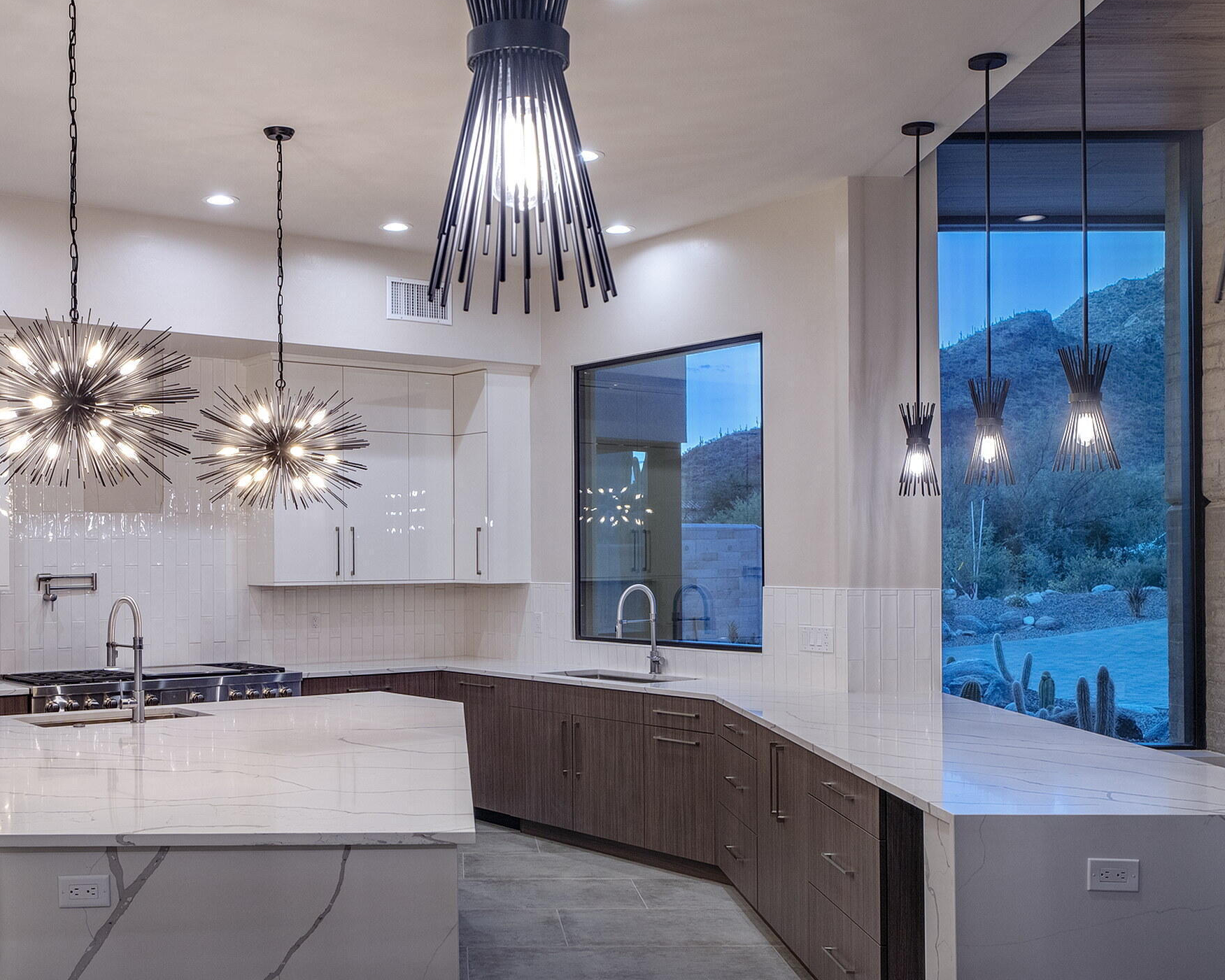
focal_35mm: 36
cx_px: 531
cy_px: 535
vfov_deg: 41.1
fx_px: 1305
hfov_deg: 50.1
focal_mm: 24
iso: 200
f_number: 9
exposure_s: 1/8
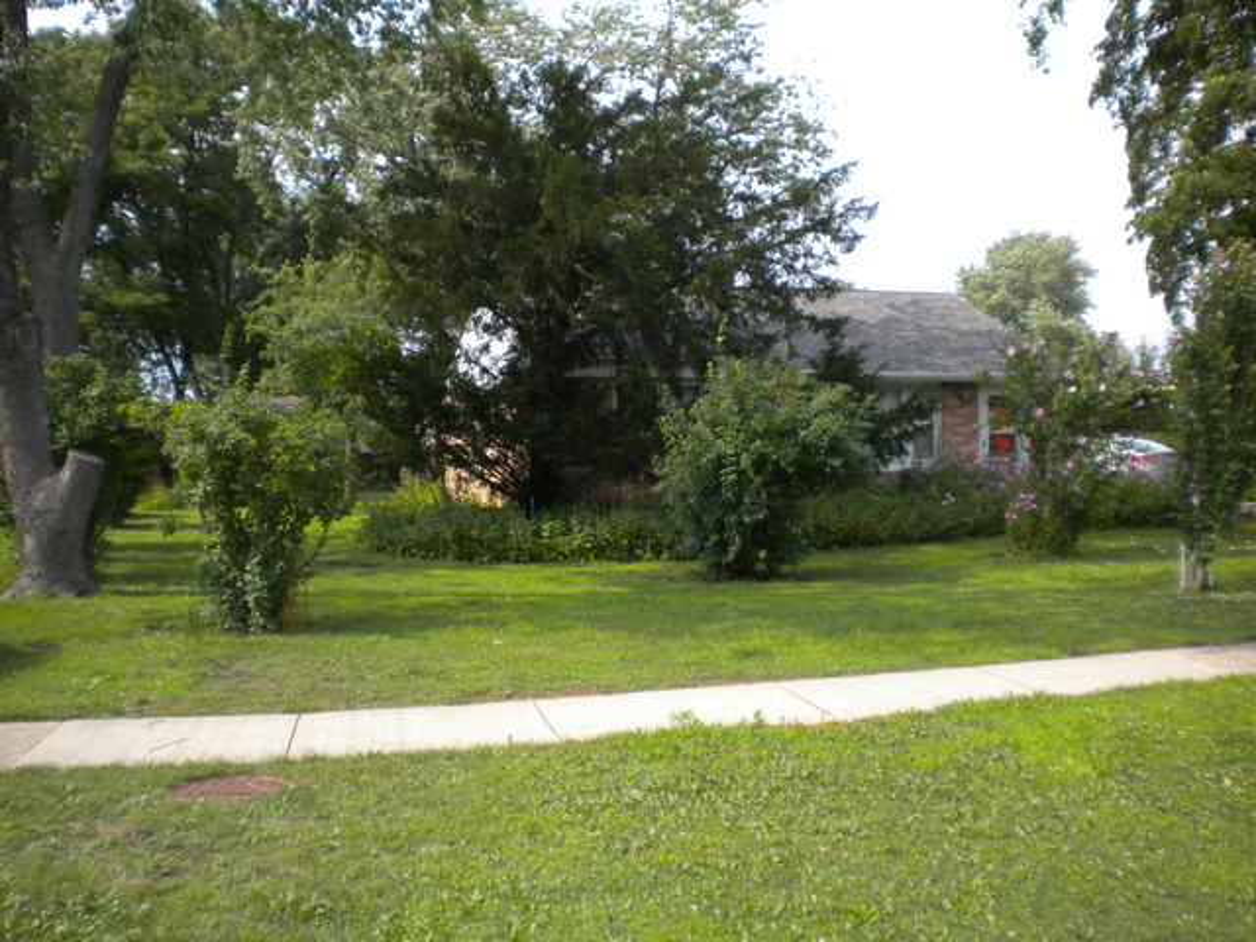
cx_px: 628
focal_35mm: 35
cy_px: 471
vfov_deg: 40.7
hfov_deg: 52.6
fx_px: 1270
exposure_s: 1/308
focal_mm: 6.3
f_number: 4.6
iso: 80
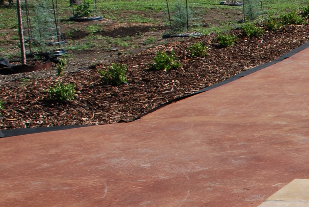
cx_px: 461
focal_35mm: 120
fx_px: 1031
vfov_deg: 11.4
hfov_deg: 15.7
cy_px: 178
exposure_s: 1/250
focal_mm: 22
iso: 100
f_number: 8
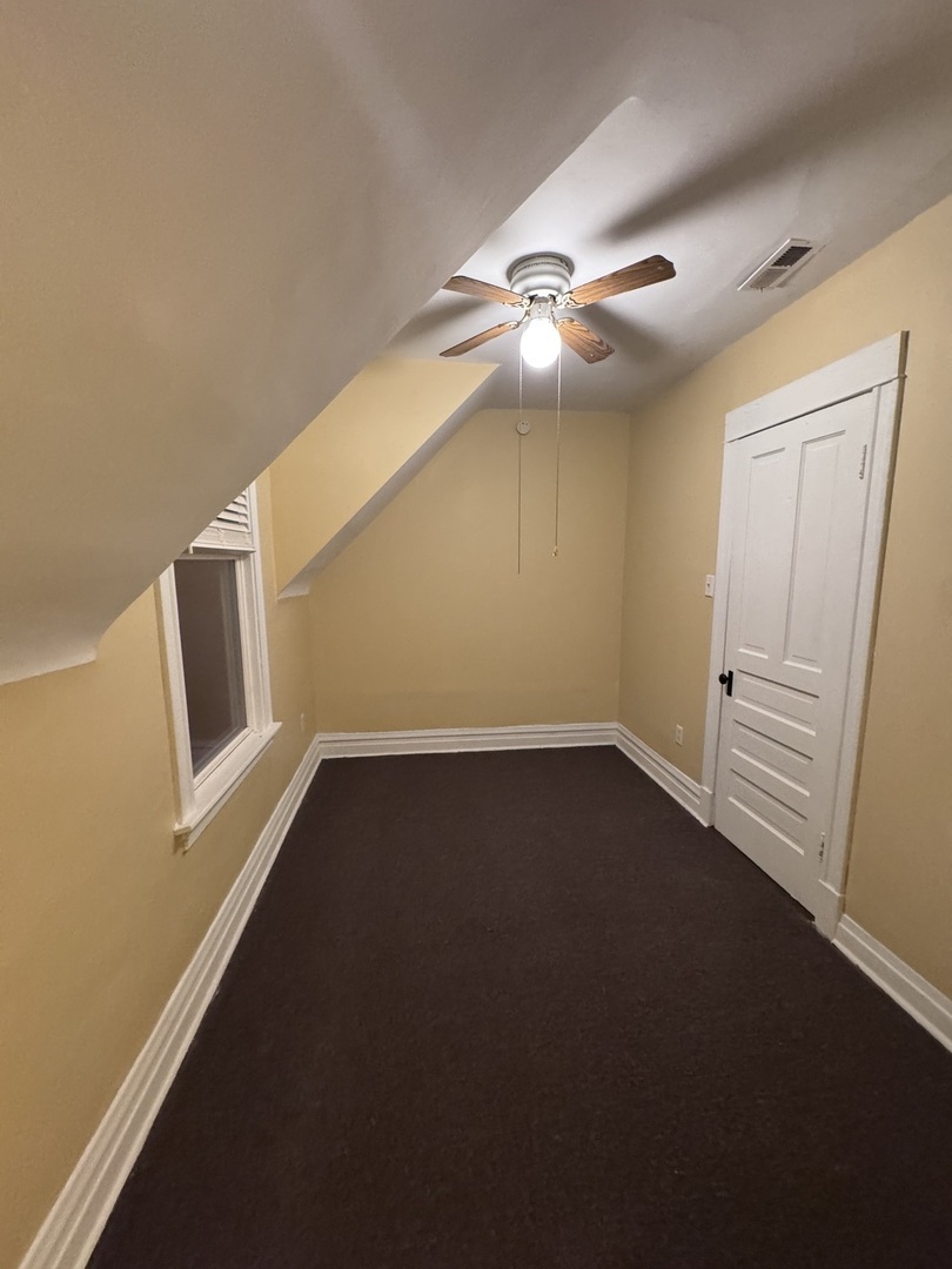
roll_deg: +0.1
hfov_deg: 85.7
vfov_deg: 102.1
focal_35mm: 14
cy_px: 634
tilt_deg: -6.7
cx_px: 476
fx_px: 513
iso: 640
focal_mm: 2.22
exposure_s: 1/60
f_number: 2.2
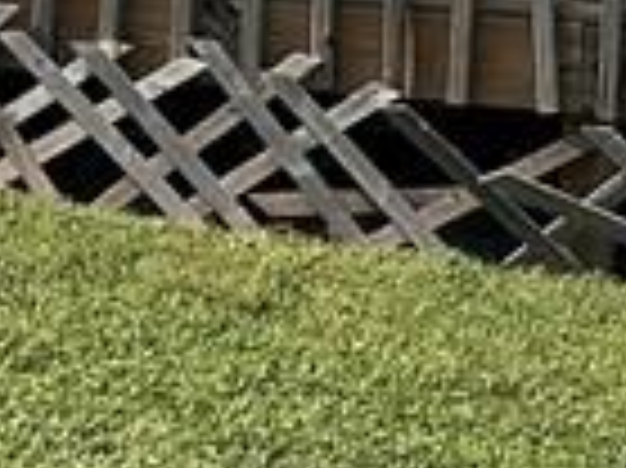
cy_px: -945
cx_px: 270
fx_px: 3198
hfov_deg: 11.2
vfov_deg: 7.4
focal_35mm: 177
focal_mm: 6.86
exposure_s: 1/4545
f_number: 1.78
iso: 80
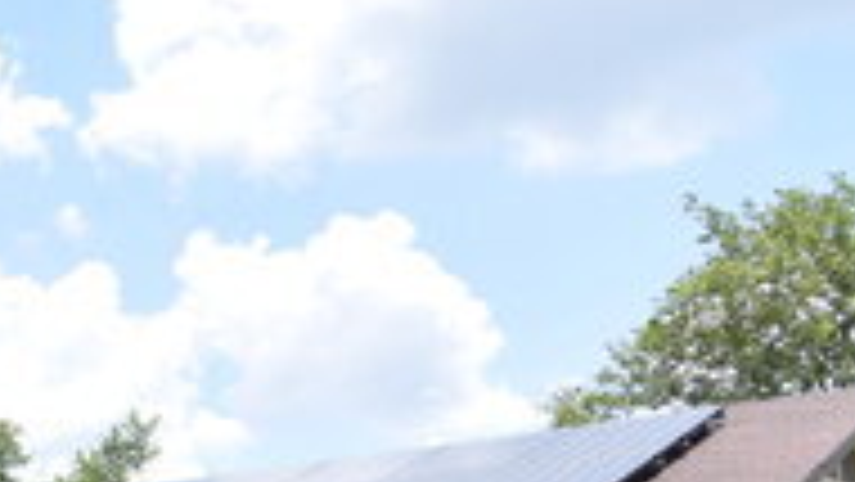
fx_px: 1543
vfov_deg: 16.5
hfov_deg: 24.4
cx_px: -418
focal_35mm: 68
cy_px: 680
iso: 100
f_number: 7.1
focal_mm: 11
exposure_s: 1/250
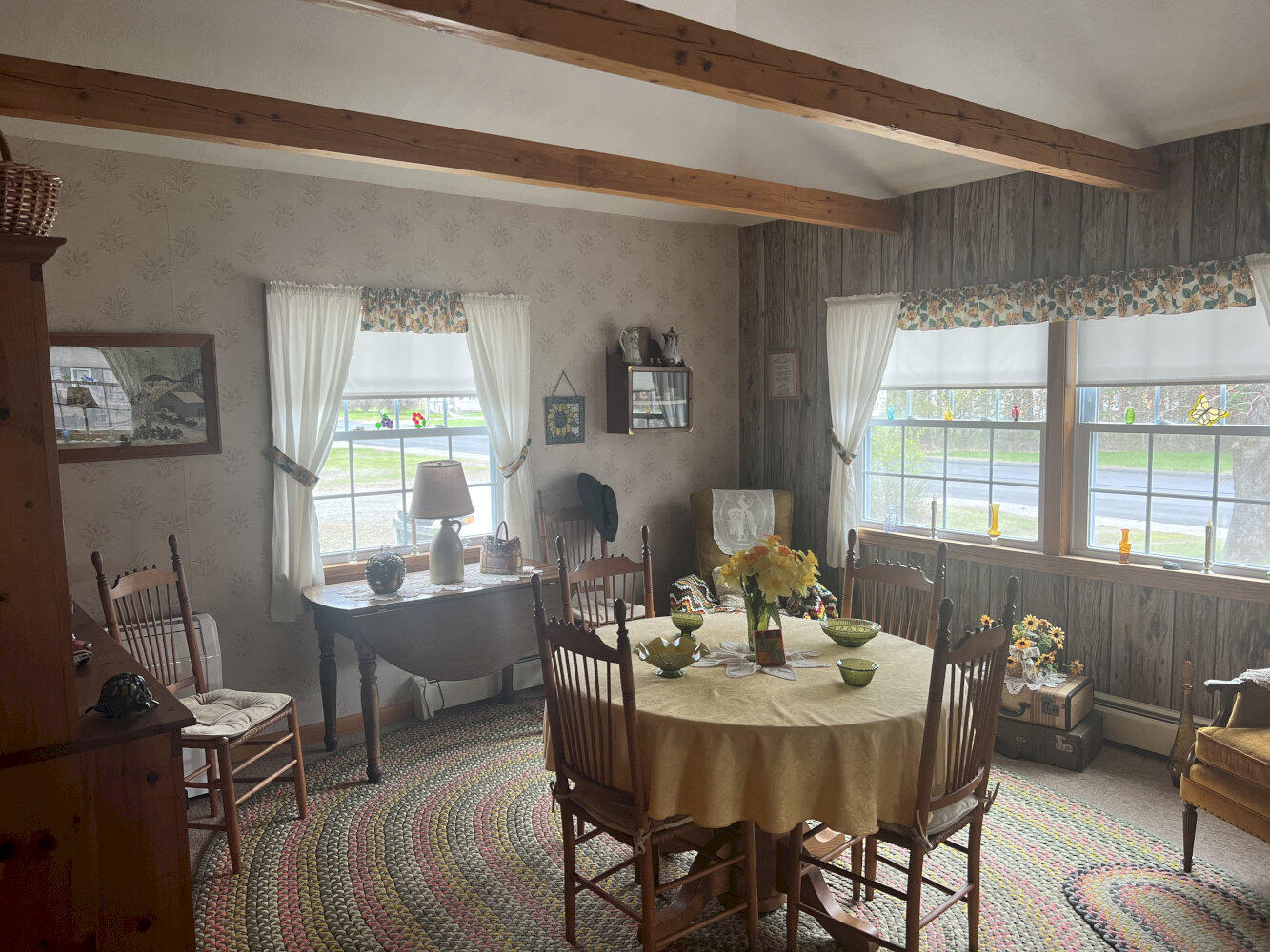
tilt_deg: -5.4
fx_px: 954
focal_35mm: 26
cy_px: 476
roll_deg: +0.3
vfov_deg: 53.1
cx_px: 635
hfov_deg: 67.3
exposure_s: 1/120
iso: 80
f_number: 1.5
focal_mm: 5.7
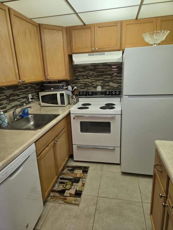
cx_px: 86
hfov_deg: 58.9
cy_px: 115
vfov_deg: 73.9
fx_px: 153
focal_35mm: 23
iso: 125
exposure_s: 1/120
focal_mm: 5.4
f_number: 1.8
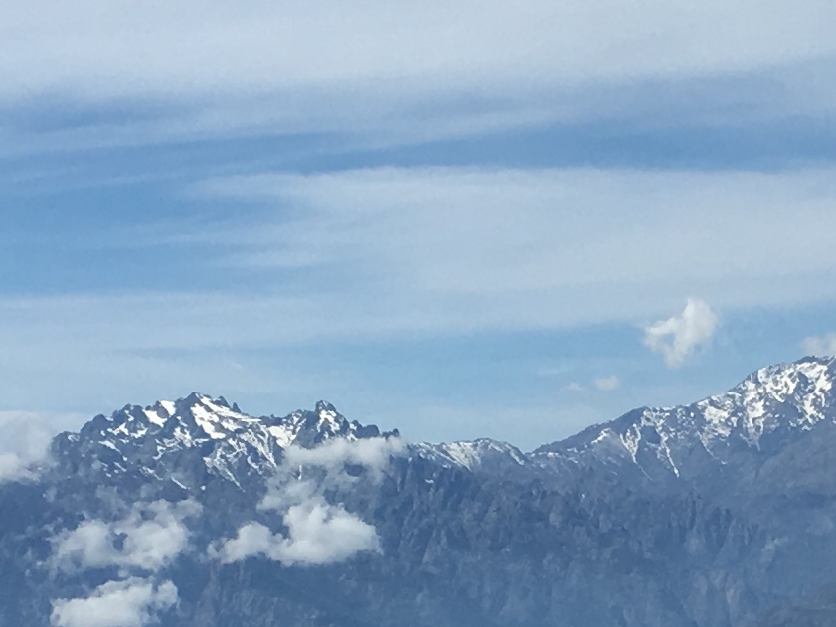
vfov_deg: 10.5
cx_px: 587
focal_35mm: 139
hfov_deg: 14.2
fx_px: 3357
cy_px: 697
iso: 25
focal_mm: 4.15
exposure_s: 1/2404
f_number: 2.2
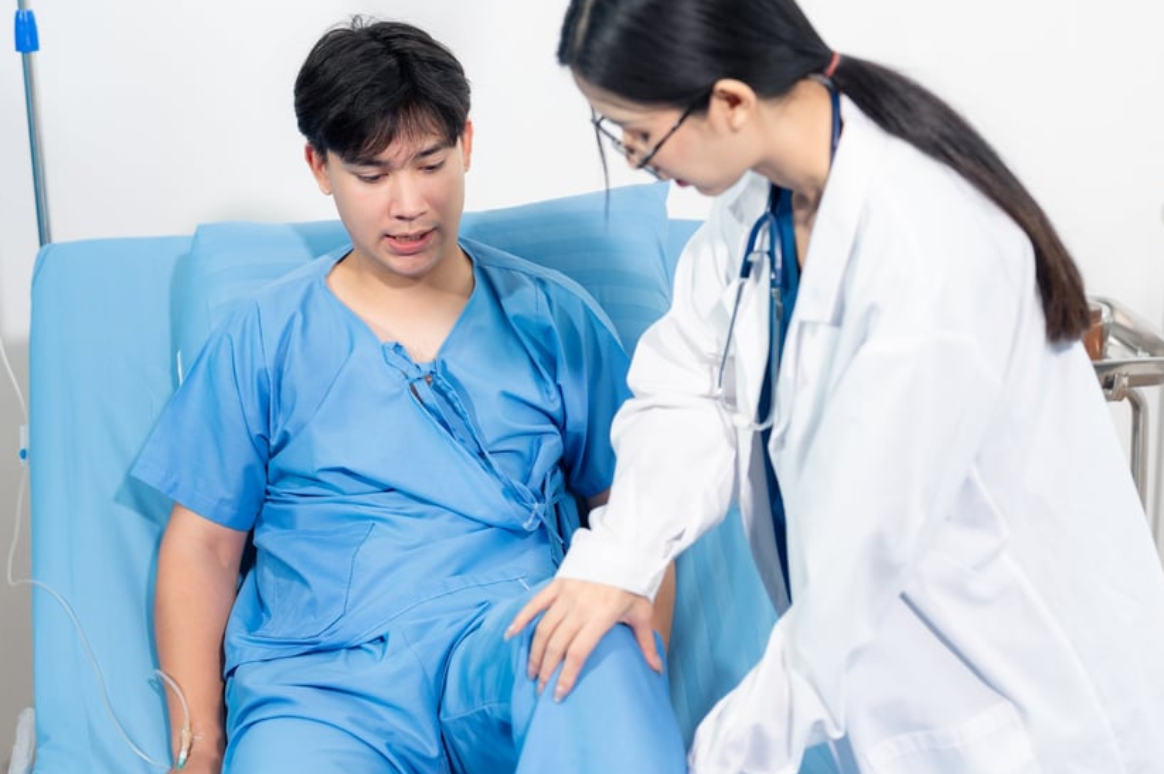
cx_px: 692
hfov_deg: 27.7
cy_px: 424
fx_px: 2359
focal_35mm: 73
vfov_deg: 18.6
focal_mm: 50
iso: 500
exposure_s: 1/400
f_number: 2.5
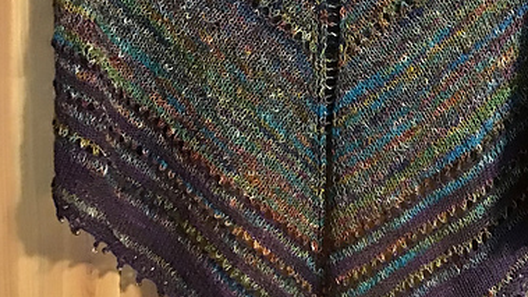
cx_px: 316
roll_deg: +0.9
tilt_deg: -6.8
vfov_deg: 21.0
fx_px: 798
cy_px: 102
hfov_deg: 36.5
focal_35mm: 57
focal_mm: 3.3
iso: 320
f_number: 2.4
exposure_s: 1/15
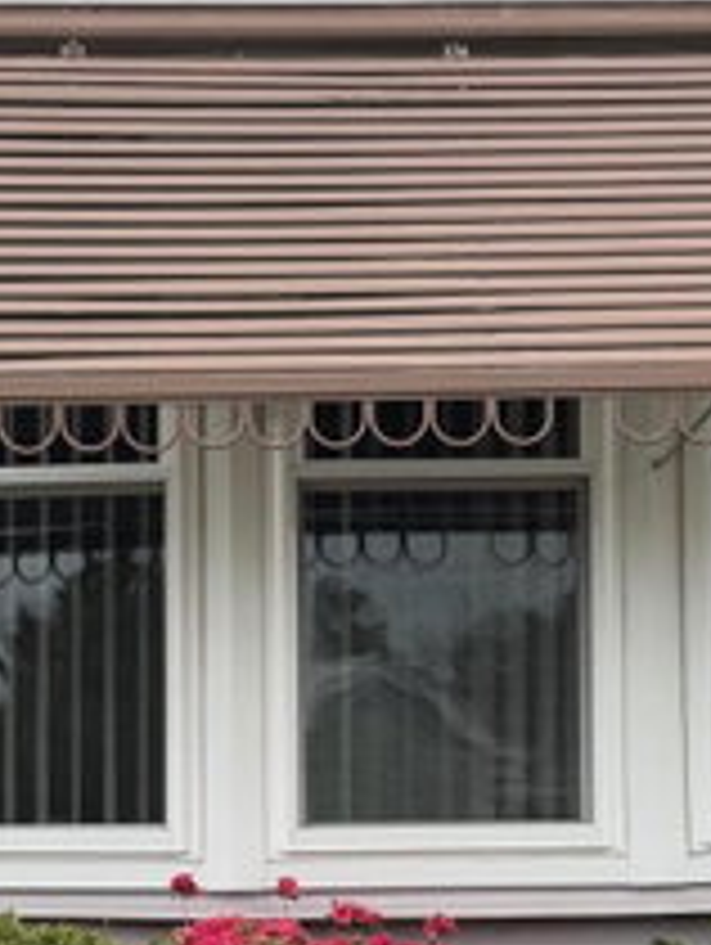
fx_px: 2132
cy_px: 763
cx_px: 279
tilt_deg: +1.4
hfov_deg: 18.9
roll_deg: -0.2
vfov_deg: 24.6
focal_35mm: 78
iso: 100
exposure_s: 1/1653
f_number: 1.78
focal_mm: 6.76
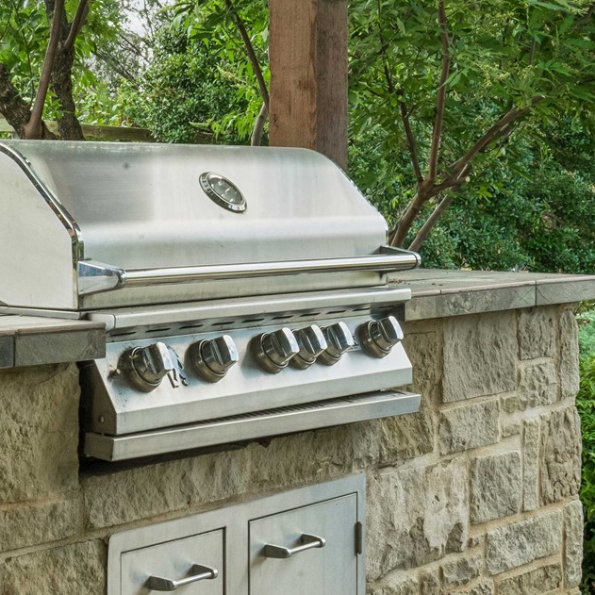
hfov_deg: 20.1
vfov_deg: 20.4
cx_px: 87
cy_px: 283
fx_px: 1653
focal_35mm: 85
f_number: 22
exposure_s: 1/25
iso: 800
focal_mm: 31
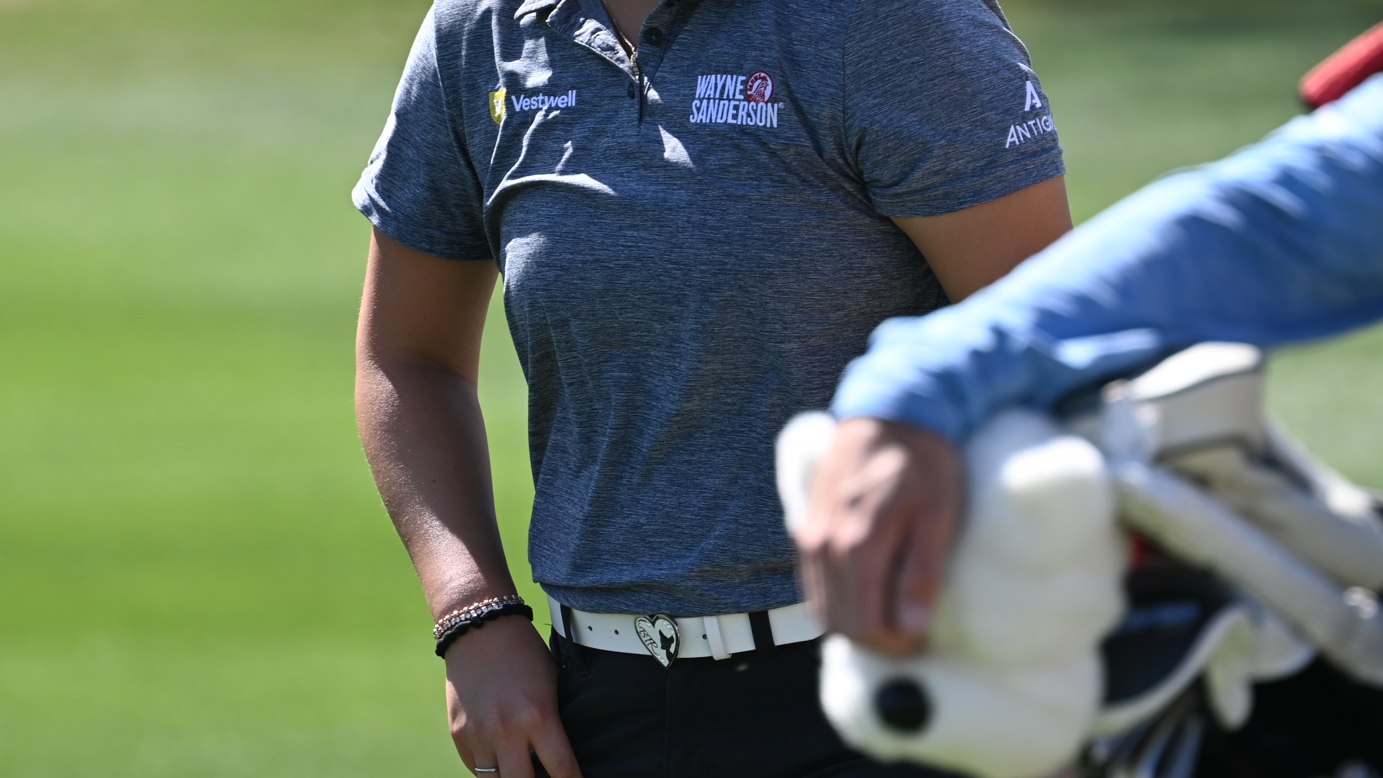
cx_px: 673
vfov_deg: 1.2
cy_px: 203
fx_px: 36487
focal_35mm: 995
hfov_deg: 2.2
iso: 220
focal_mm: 400
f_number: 5.6
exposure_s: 1/640
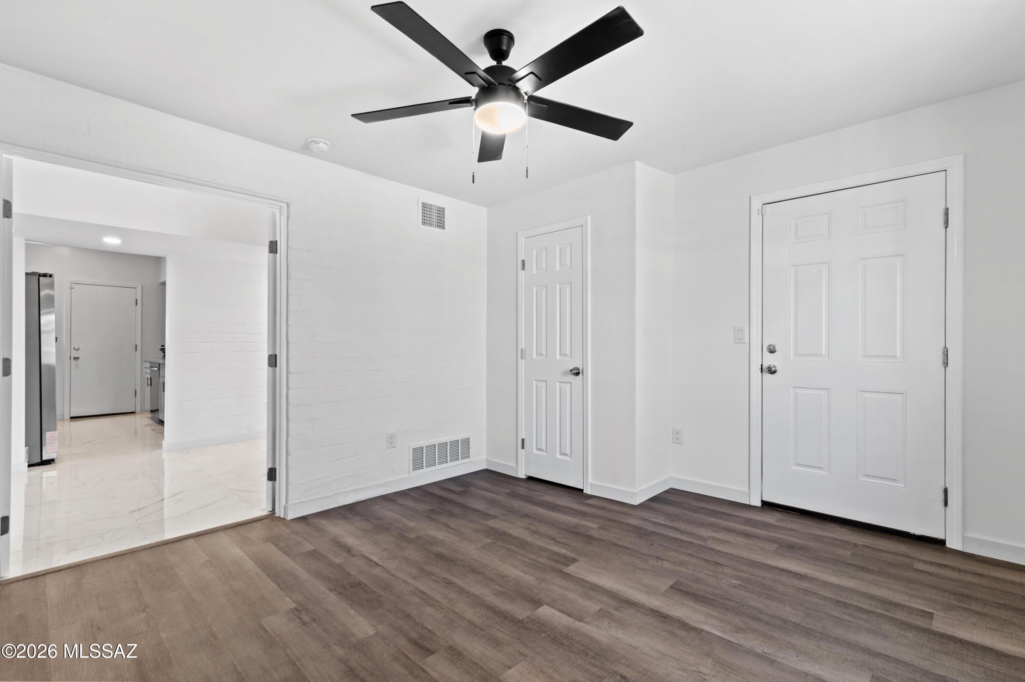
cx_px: 512
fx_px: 455
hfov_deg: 96.8
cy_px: 341
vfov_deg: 73.7
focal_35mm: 16
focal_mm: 16
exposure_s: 4
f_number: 20
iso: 100
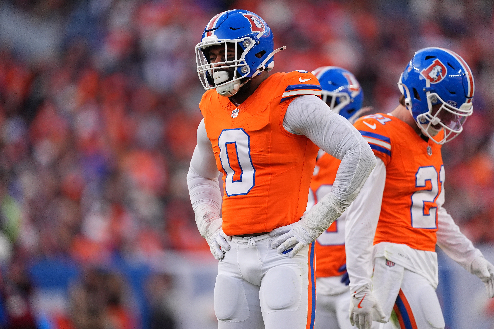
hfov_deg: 3.4
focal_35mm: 600
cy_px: 164
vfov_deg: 2.3
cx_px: 247
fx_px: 8233
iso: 1600
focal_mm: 600
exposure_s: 1/2000
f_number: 4
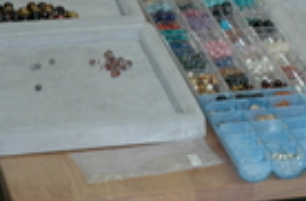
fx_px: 2540
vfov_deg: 4.5
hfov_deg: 6.8
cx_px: 448
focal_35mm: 300
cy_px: -86
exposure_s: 1/60
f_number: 4.5
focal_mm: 55
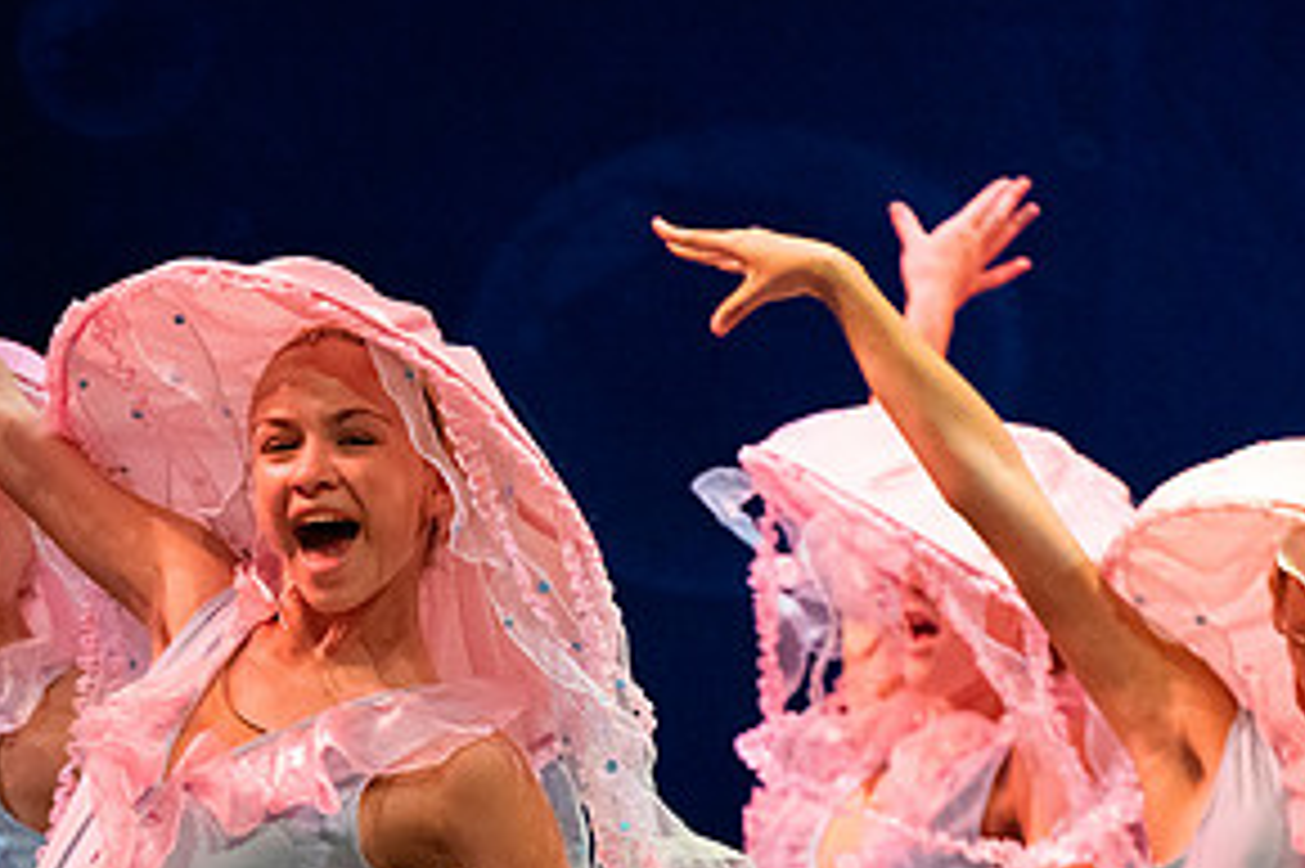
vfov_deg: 4.1
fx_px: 12028
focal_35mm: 332
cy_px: 769
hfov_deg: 6.2
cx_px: 327
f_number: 4
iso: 4000
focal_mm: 155
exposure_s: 1/800
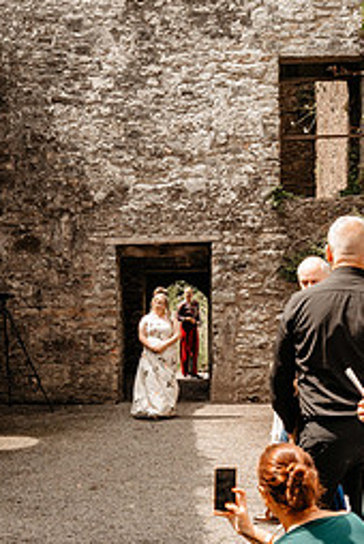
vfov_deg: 22.1
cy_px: 343
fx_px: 1391
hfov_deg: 14.9
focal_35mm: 92
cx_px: 176
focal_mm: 35
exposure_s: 1/320
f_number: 8
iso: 800
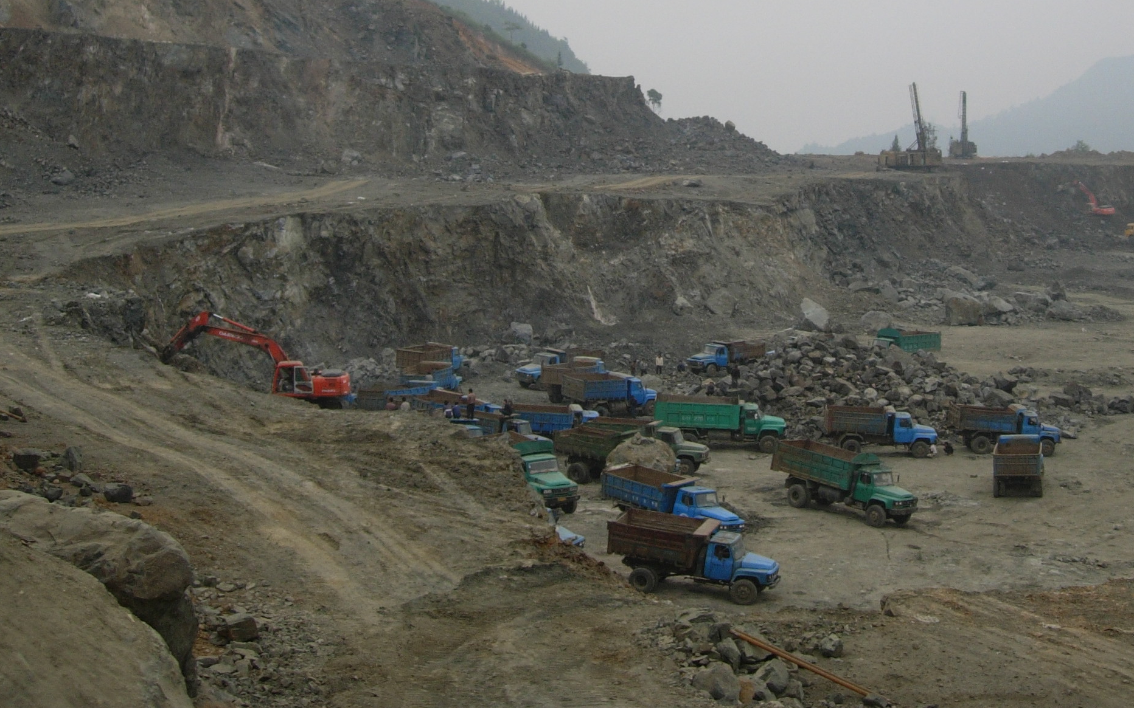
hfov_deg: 36.1
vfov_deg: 22.8
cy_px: 128
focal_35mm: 56
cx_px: 703
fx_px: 1731
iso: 64
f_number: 2.8
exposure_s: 1/384
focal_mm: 7.8
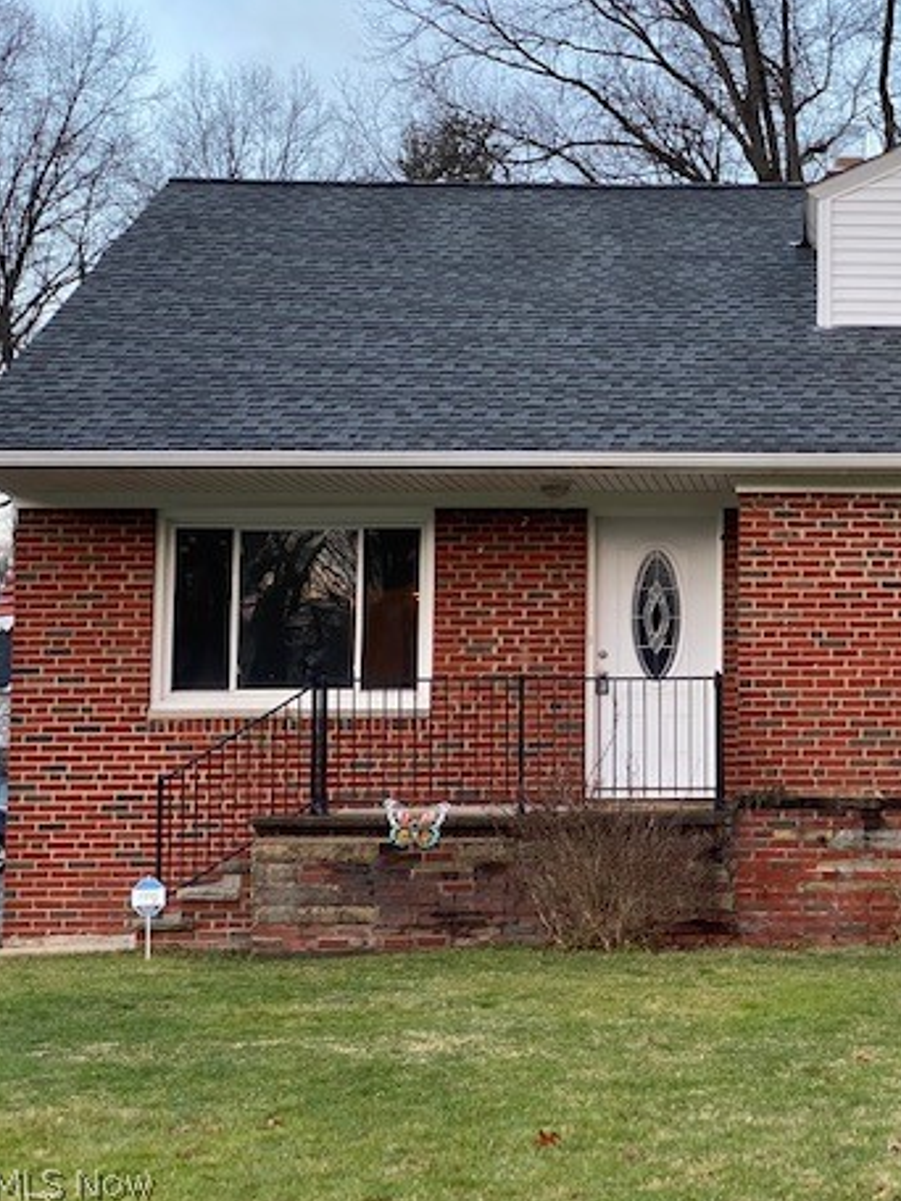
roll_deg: -0.1
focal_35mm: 73
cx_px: 825
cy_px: 579
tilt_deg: +5.7
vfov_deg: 26.7
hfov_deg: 19.8
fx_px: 2533
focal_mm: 6
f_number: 2
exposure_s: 1/122
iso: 40
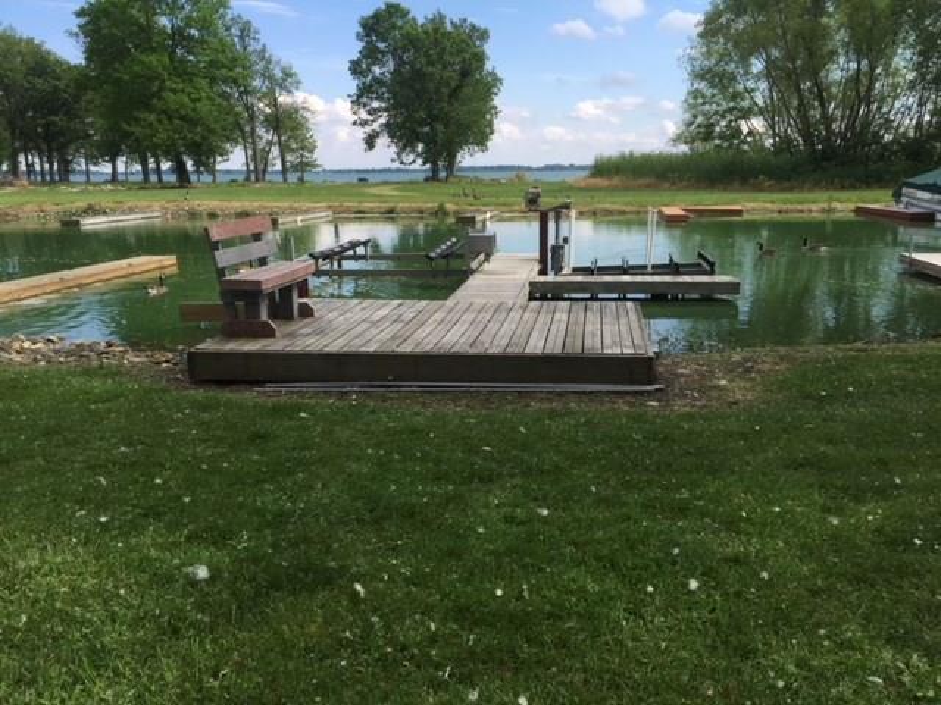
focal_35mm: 29
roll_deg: -0.7
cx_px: 470
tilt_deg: -12.9
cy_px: 352
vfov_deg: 48.2
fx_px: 788
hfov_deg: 61.7
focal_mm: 4.15
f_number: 2.2
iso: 32
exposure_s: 1/1364
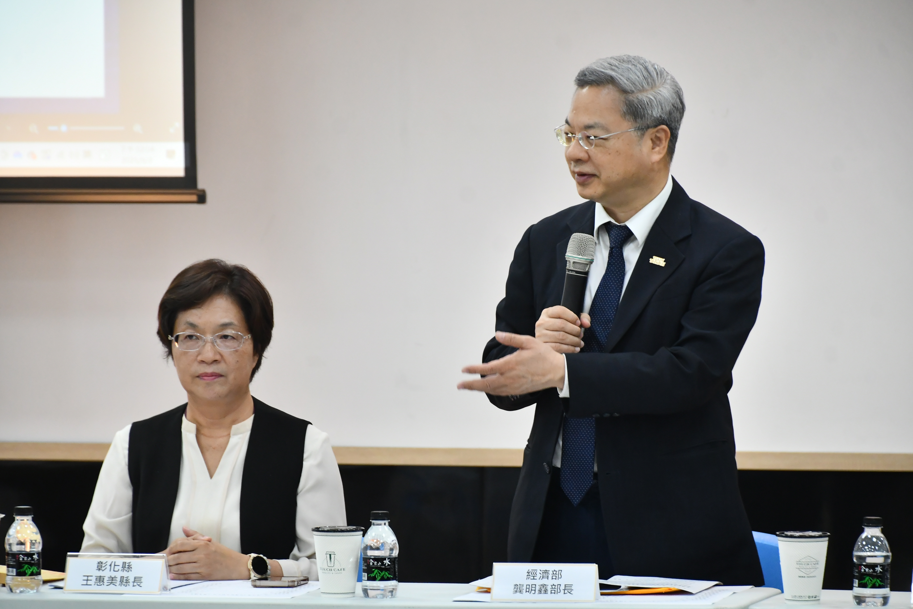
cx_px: 456
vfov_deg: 5.7
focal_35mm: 240
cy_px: 304
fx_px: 6086
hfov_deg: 8.6
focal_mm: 160
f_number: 6
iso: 1600
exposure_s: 1/200
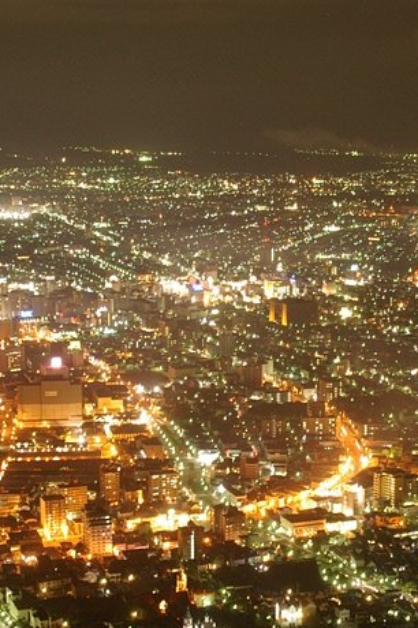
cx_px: 264
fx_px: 1273
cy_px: 339
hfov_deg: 18.6
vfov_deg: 27.7
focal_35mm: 73
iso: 800
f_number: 8
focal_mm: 28
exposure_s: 3
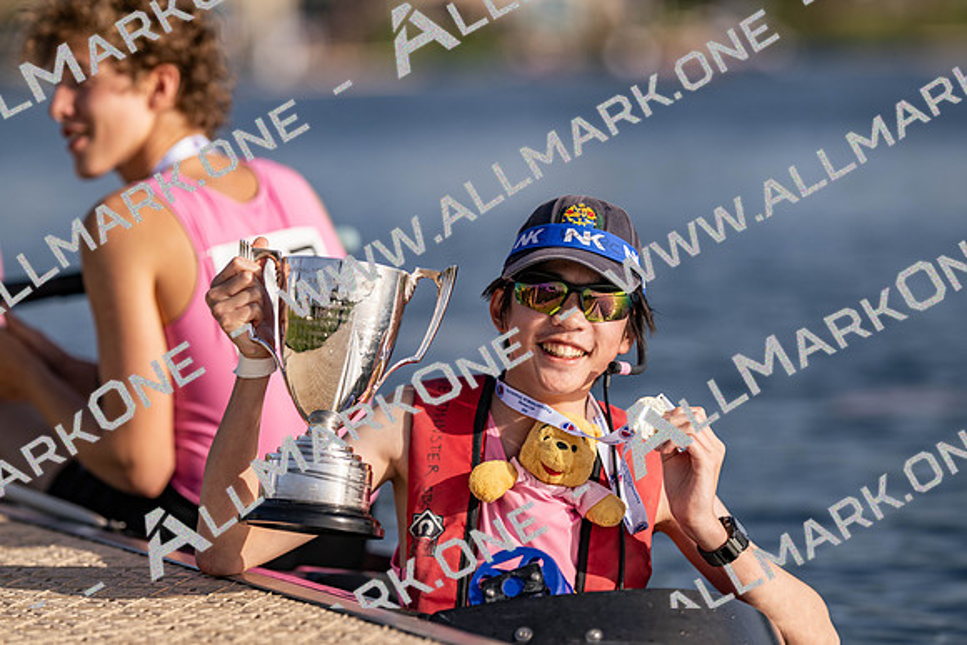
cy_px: 322
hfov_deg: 15.2
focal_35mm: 135
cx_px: 484
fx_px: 3627
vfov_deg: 10.2
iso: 64
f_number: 1.8
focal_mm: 135
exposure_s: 1/6400
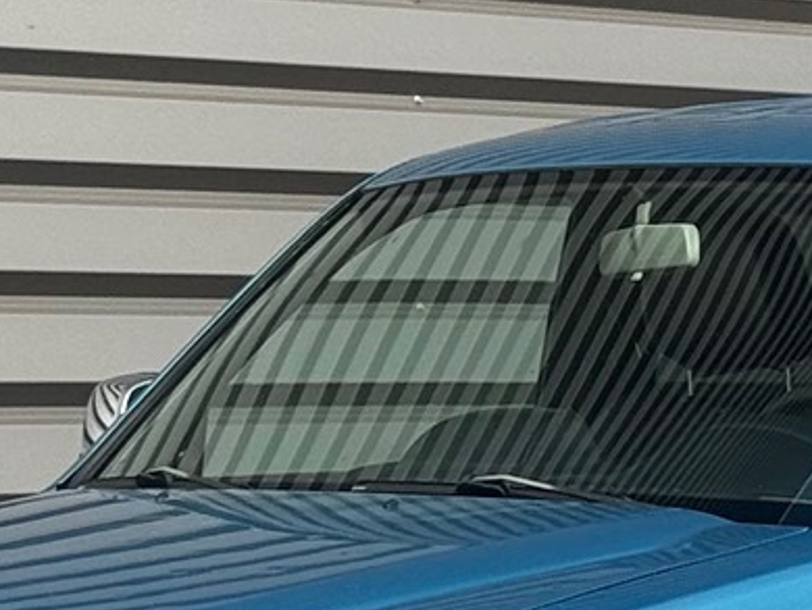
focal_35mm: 248
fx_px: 5821
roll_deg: -0.2
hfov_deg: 8.0
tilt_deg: +0.0
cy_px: 310
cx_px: 687
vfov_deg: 6.0
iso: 64
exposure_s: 1/2415
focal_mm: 6.76
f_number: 1.78
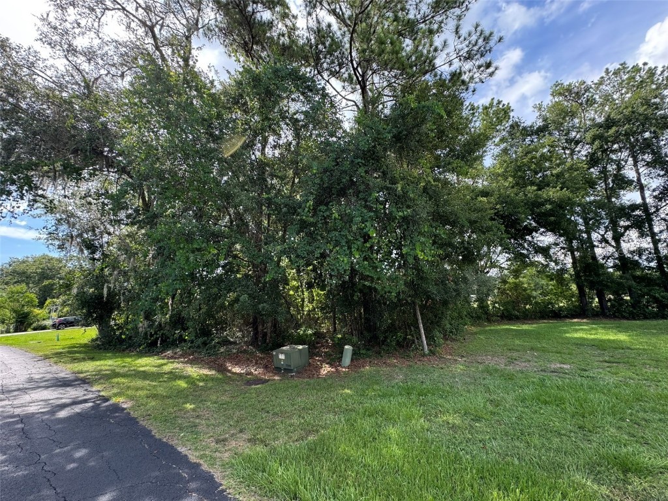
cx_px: 334
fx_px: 270
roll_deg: +0.0
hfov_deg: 102.1
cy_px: 250
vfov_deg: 85.7
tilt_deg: +10.9
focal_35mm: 14
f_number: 2.2
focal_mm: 2.22
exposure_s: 1/228
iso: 40
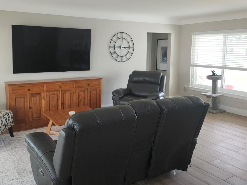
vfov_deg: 44.0
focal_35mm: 32
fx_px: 228
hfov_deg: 56.7
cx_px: 110
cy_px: 75
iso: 64
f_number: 1.8
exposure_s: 1/60
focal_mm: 5.54
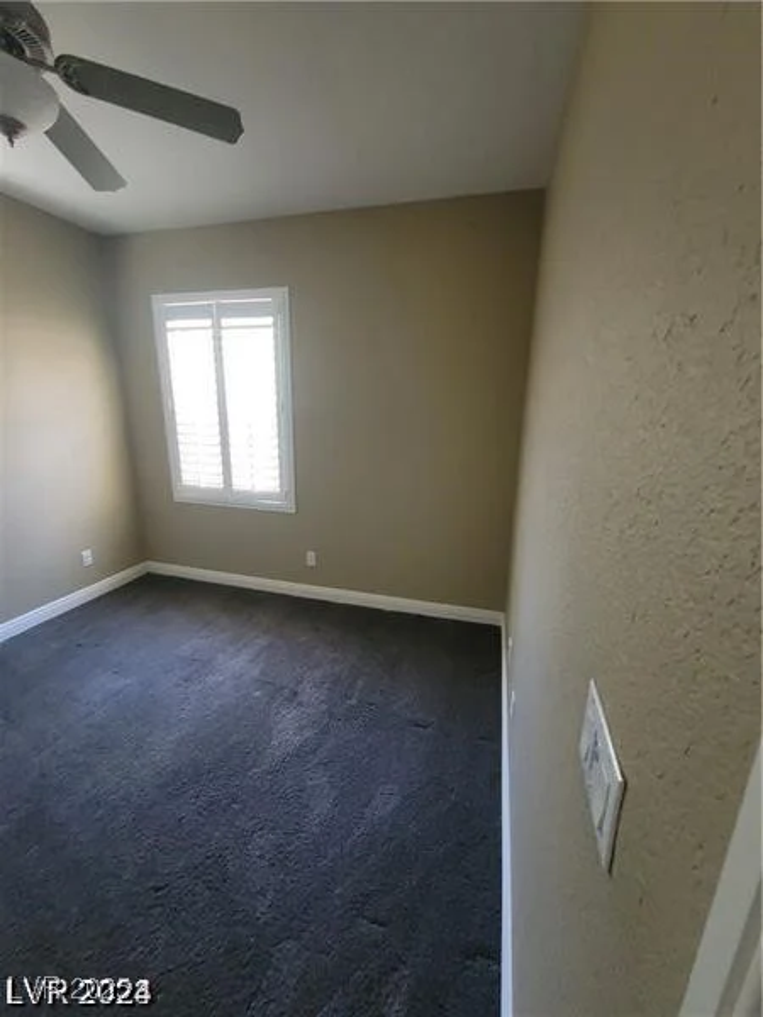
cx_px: 382
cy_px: 508
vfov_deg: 106.2
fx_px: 382
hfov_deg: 89.9
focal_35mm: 13
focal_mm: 2.2
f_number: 2.2
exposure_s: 1/30
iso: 320
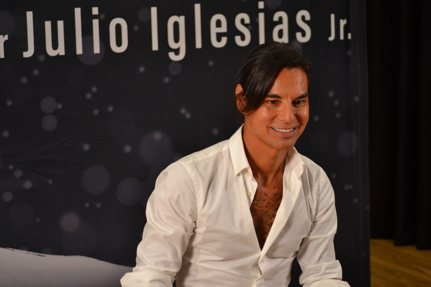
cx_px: 216
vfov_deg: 16.6
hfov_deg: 24.6
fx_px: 988
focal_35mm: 82
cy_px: 144
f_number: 4
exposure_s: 1/60
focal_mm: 55
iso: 500
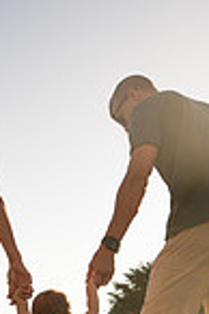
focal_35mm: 74
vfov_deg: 24.7
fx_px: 646
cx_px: 19
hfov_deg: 18.1
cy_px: 381
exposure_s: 1/4000
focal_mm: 24
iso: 250
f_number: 3.2
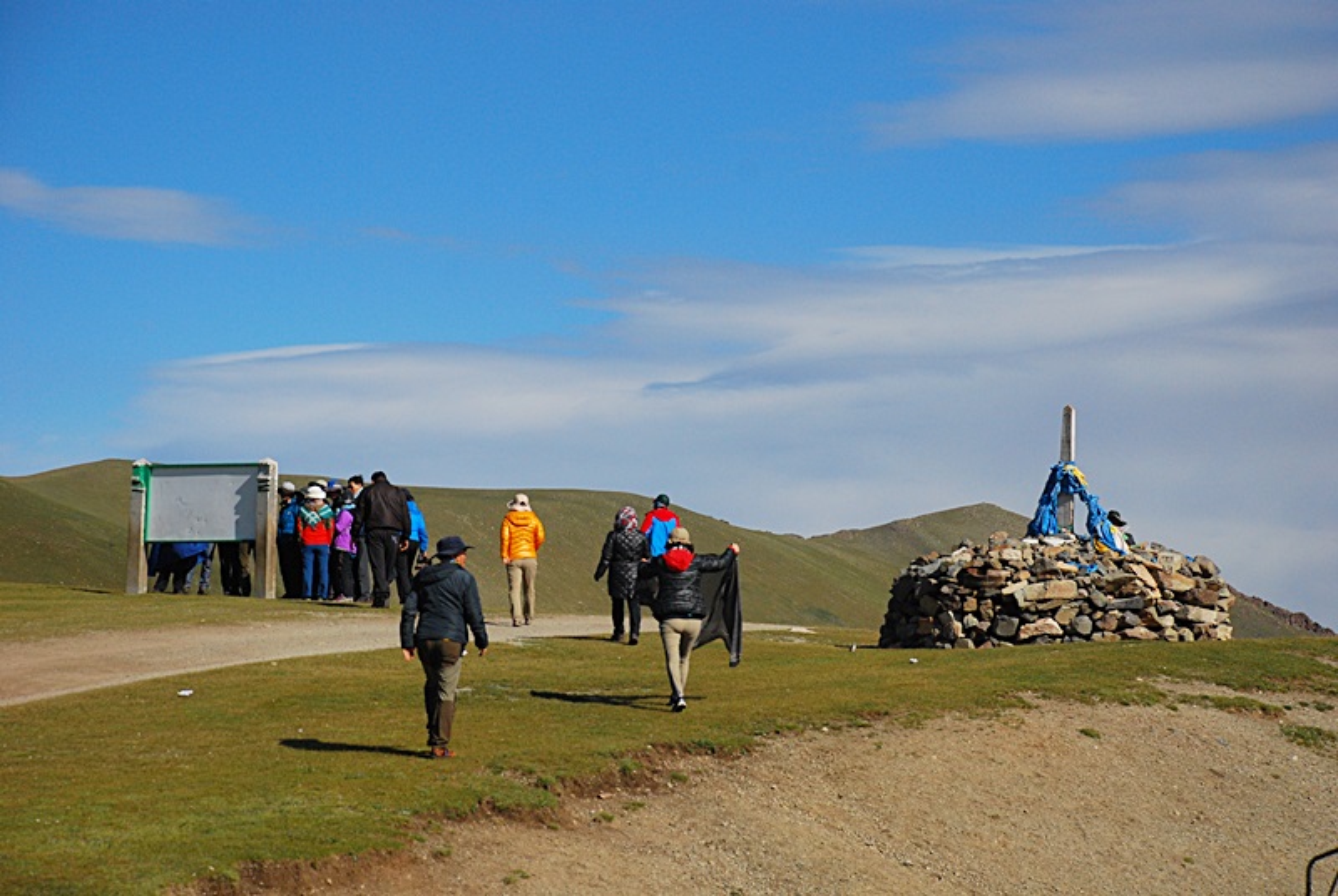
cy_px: 448
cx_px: 669
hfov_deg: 19.4
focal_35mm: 105
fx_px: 3908
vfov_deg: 13.1
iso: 400
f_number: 5.6
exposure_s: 1/2500
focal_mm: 70
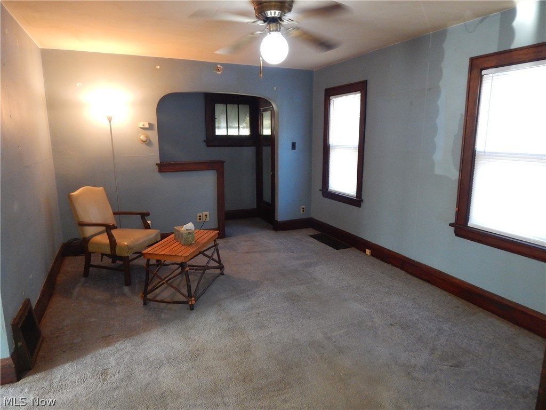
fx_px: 347
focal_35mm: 22
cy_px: 205
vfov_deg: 61.1
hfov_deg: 76.4
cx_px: 273
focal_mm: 4
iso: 400
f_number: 3
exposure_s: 1/25
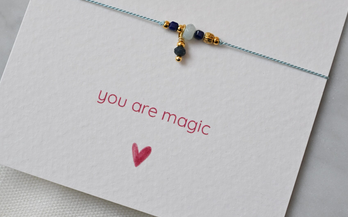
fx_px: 766
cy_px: 85
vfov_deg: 16.1
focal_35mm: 81
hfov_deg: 25.6
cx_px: 175
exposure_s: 1/125
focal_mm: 35
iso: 400
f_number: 5.6
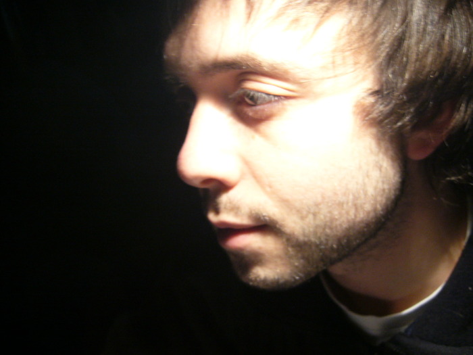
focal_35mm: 35
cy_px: 178
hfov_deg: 52.6
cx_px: 236
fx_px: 478
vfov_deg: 40.7
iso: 200
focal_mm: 5.8
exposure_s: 1/25
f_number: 2.8
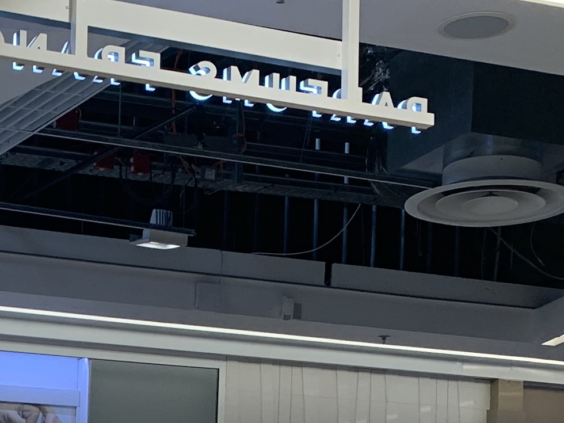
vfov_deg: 12.9
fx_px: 1743
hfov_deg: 17.8
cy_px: 678
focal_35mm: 107
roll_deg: -1.7
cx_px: -43
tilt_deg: -1.1
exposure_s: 1/121
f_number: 1.8
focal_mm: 4.25
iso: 64
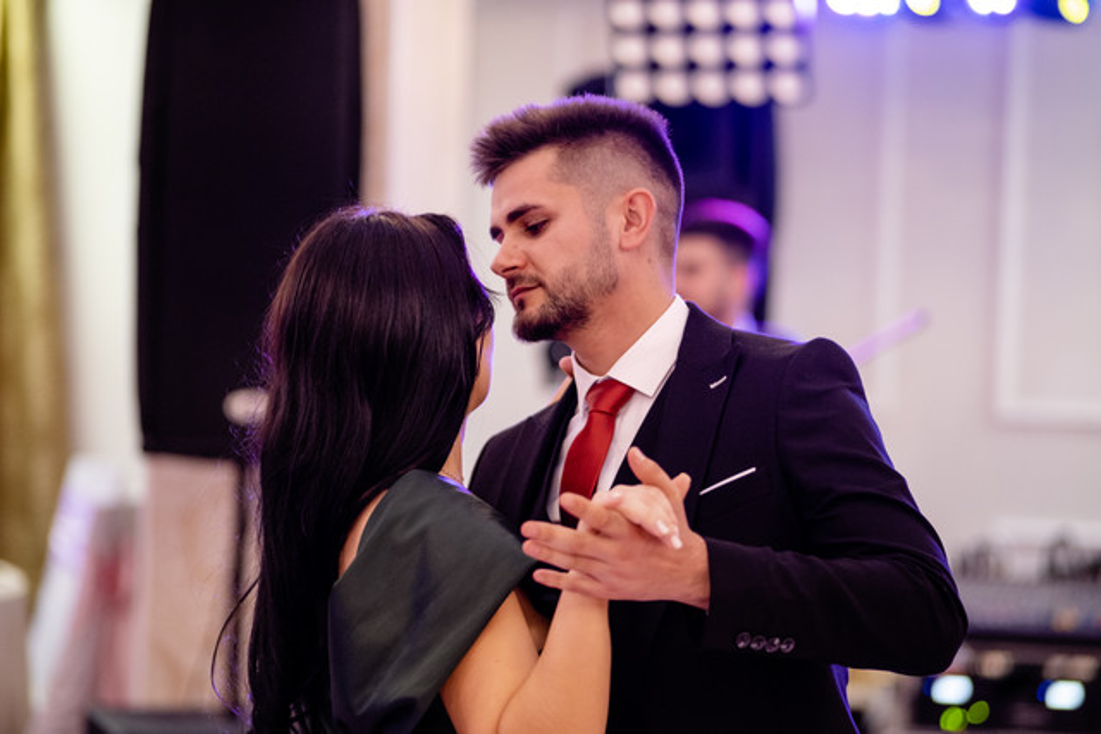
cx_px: 550
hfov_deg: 16.0
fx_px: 3915
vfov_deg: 10.7
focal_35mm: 128
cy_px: 367
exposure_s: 1/200
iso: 1000
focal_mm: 85
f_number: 1.8
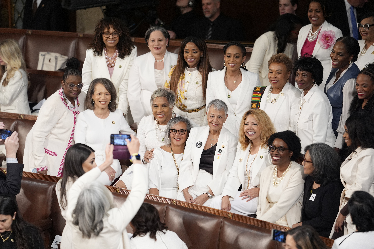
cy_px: 124
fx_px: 2078
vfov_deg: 6.9
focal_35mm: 200
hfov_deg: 10.3
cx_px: 187
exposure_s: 1/500
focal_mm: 200
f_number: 3.2
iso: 2000
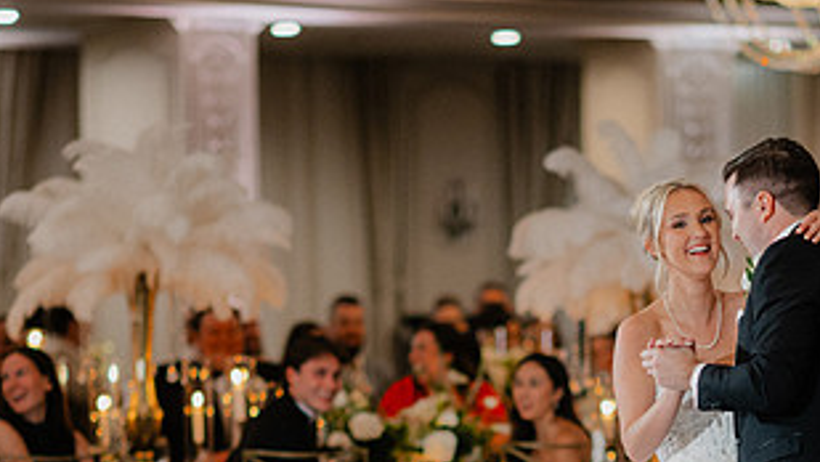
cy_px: 506
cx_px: 478
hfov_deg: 12.9
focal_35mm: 167
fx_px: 3632
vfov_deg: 7.2
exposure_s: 1/160
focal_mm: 85
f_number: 1.8
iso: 1000
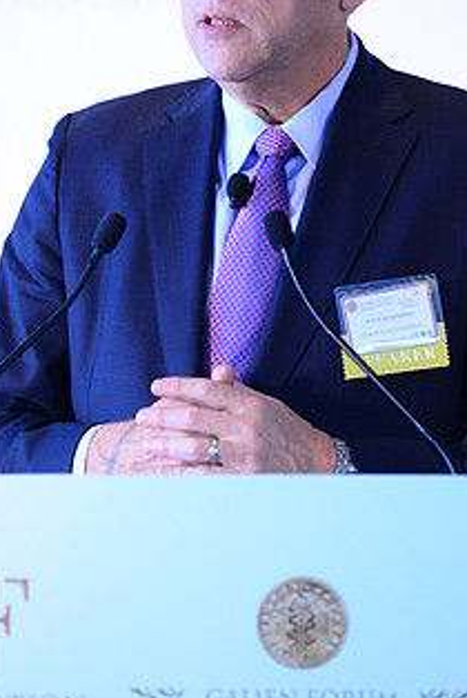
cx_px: 206
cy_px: 287
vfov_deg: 6.4
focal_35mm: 323
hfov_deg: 4.3
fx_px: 6271
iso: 4000
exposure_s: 1/160
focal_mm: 175
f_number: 2.8
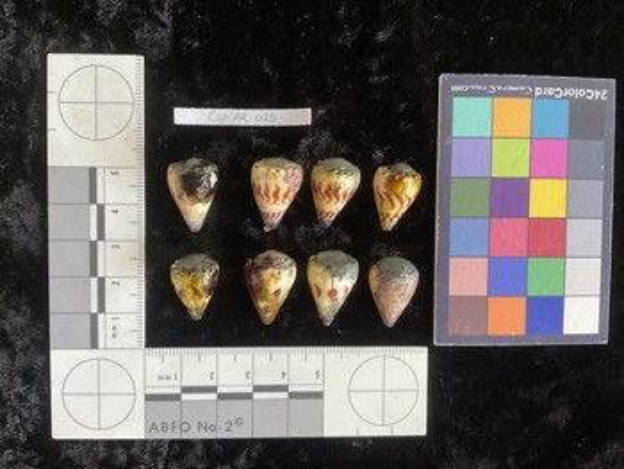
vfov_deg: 48.3
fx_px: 523
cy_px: 234
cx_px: 312
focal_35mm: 29
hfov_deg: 61.6
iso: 125
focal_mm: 3
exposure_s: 1/60
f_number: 1.8
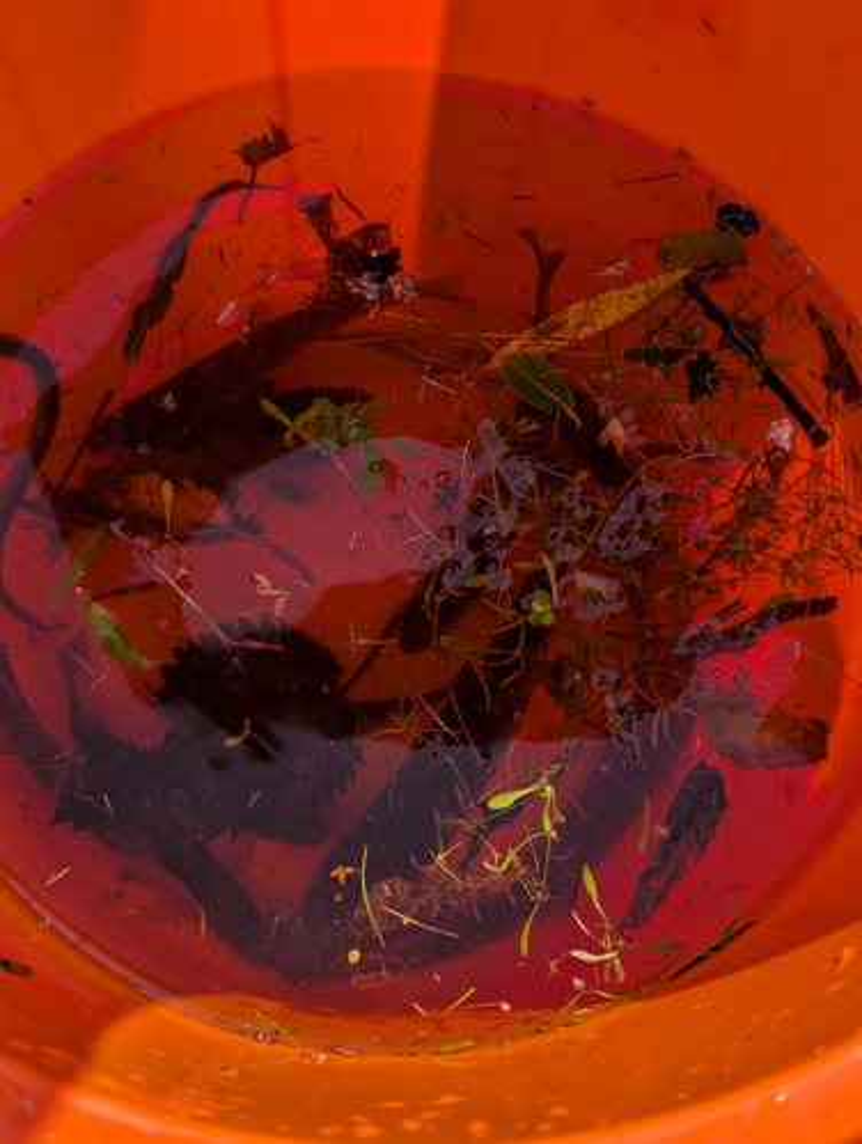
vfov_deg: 38.8
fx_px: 1622
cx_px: 431
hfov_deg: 29.8
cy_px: 572
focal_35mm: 49
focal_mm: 6.9
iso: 20
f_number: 1.68
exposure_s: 1/1453
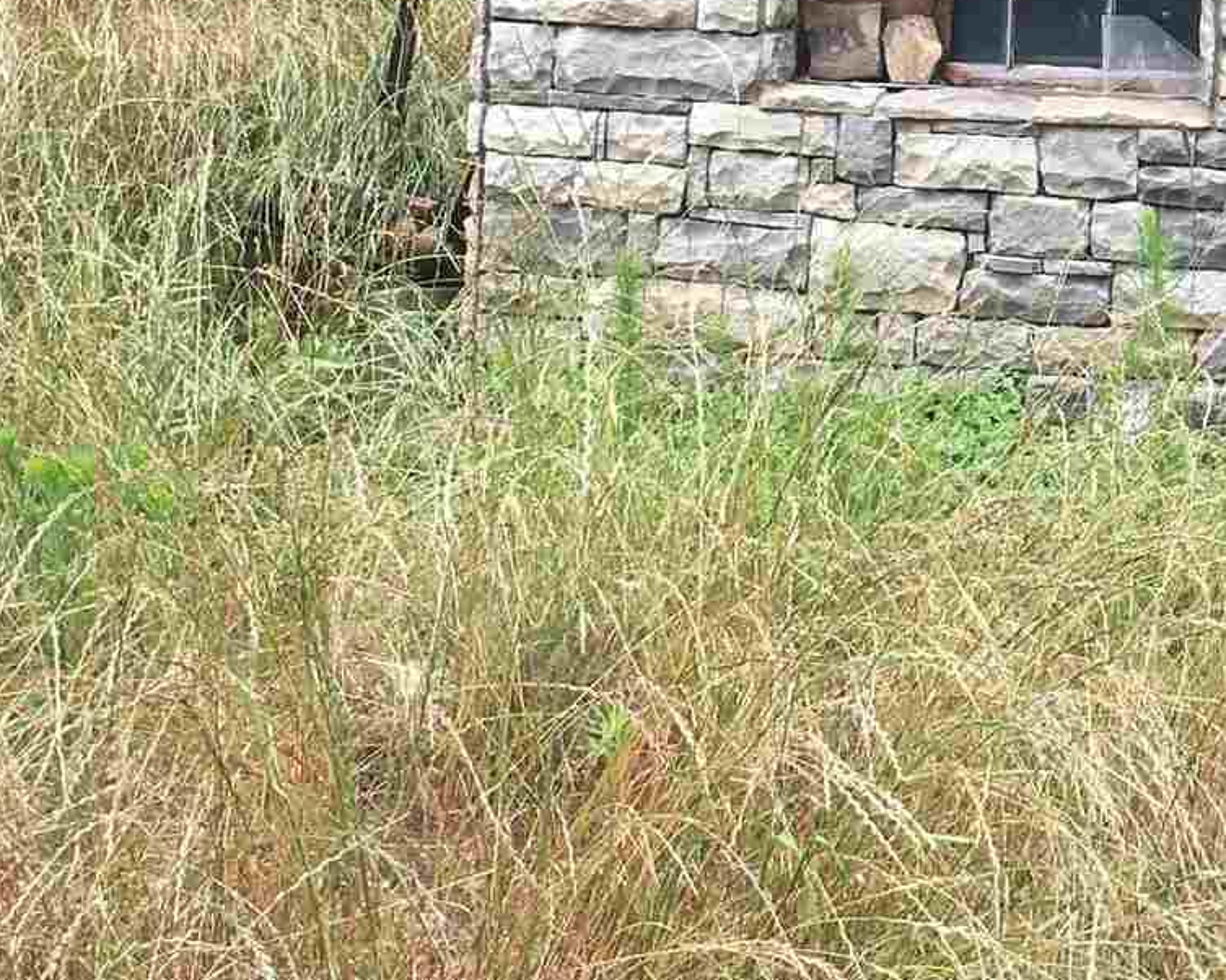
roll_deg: -0.9
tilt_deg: +0.4
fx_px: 2793
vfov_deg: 19.4
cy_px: 28
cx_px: 1345
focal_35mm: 77
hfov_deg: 23.3
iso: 25
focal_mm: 4.15
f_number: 2.2
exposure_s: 1/364
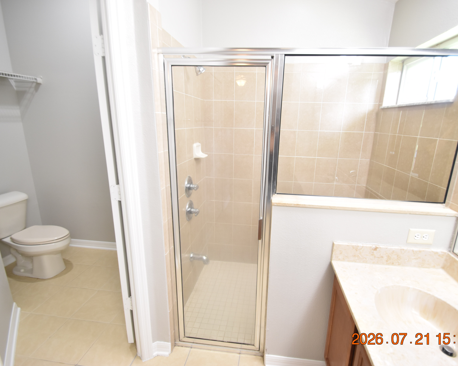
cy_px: 183
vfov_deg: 77.0
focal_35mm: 17
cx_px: 250
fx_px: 230
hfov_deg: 89.4
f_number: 3.5
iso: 800
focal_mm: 10
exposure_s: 1/30
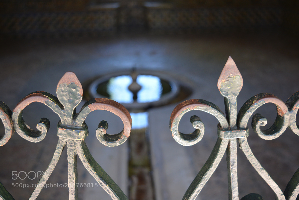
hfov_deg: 45.0
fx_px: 361
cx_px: 150
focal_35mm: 44
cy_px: 100
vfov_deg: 30.8
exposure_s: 1/80
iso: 400
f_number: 4.5
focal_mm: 29
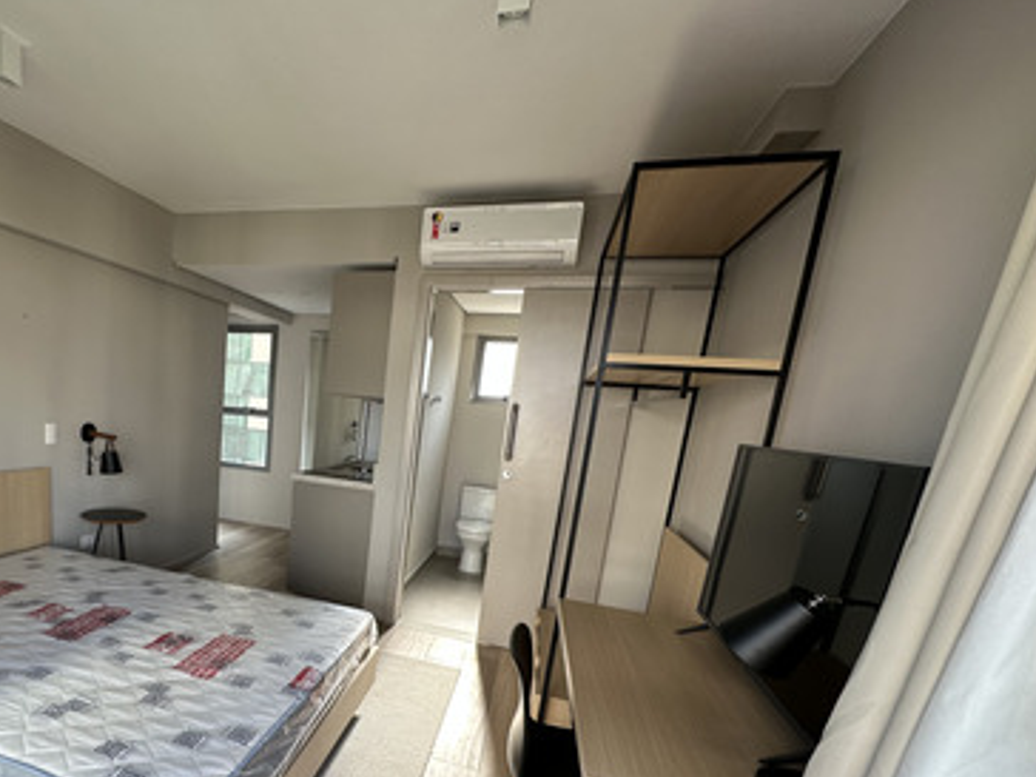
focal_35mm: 20
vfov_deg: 64.2
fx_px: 599
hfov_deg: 77.8
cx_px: 307
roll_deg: -6.0
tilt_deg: -11.4
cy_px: 521
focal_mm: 2.22
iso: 50
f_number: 2.2
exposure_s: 1/99
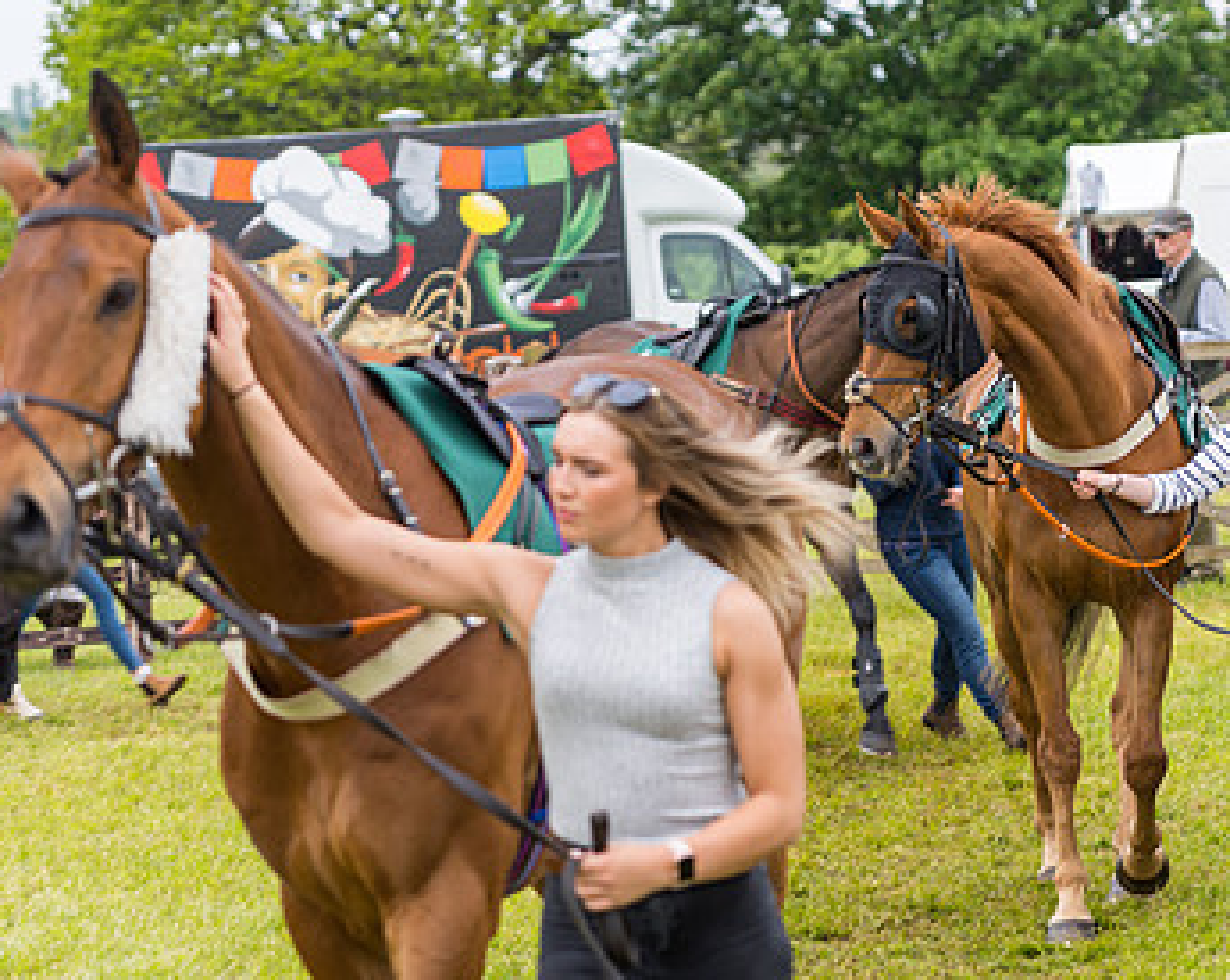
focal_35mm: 189
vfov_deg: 8.2
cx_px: 559
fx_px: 6870
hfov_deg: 10.2
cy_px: 590
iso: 50
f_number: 4
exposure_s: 1/125
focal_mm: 101
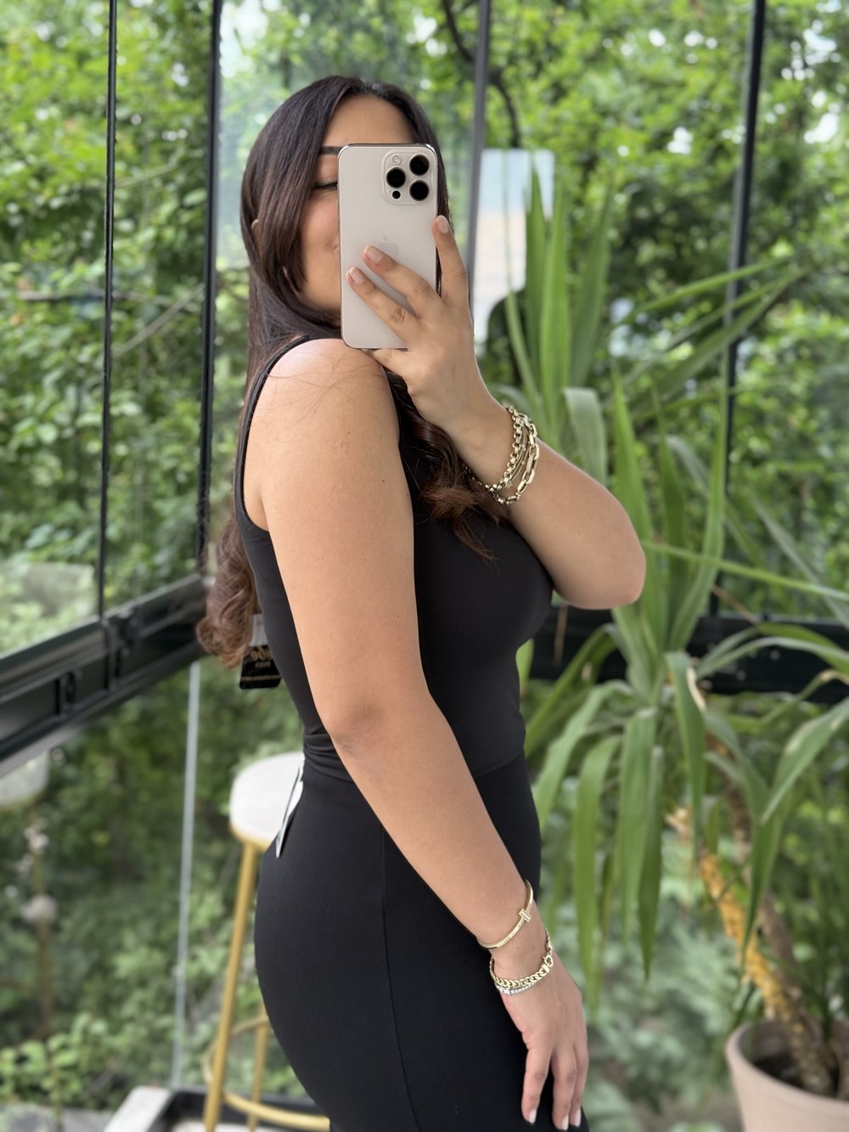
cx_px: 424
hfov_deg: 30.3
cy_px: 566
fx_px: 1569
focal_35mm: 48
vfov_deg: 39.7
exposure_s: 1/121
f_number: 1.78
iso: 64
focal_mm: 6.76
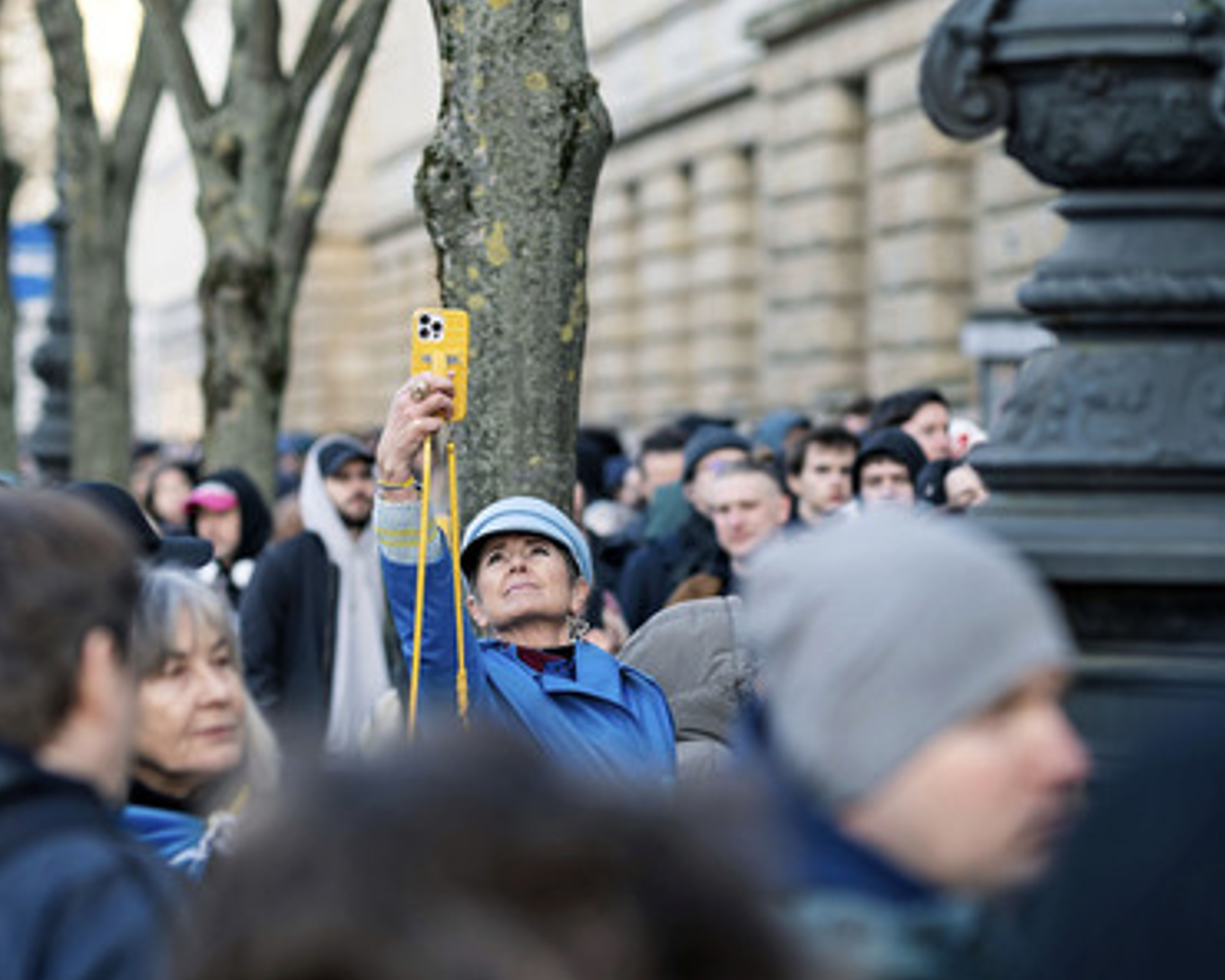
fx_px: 5257
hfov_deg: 13.3
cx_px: 482
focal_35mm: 145
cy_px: 487
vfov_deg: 10.7
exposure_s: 1/200
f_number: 2
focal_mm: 85
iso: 100
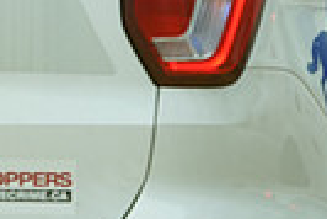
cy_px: -196
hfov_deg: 0.6
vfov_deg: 0.4
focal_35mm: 3657
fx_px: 33254
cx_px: -172
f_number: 6.3
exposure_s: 1/320
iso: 400
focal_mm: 840
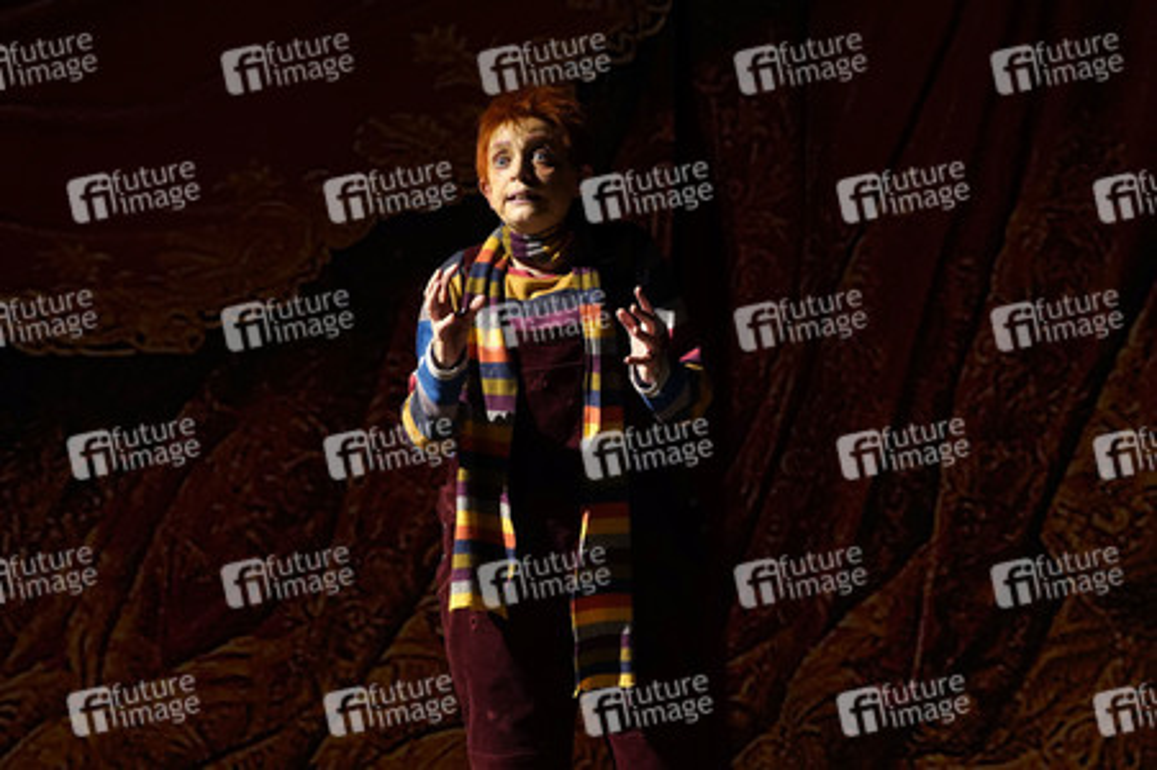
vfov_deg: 6.9
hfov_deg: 10.3
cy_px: 385
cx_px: 578
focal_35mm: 200
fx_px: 6423
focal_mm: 200
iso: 3200
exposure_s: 1/250
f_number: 5.6
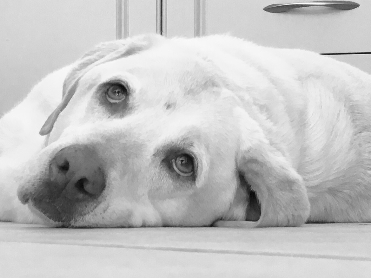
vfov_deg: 48.2
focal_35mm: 29
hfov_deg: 61.7
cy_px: 139
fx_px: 311
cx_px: 186
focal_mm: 4.15
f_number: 2.2
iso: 32
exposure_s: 1/33
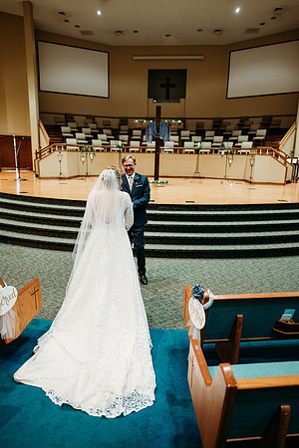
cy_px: 224
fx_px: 299
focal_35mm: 24
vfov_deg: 73.7
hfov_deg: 53.1
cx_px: 150
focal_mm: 24
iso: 2000
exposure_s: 1/125
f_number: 1.8
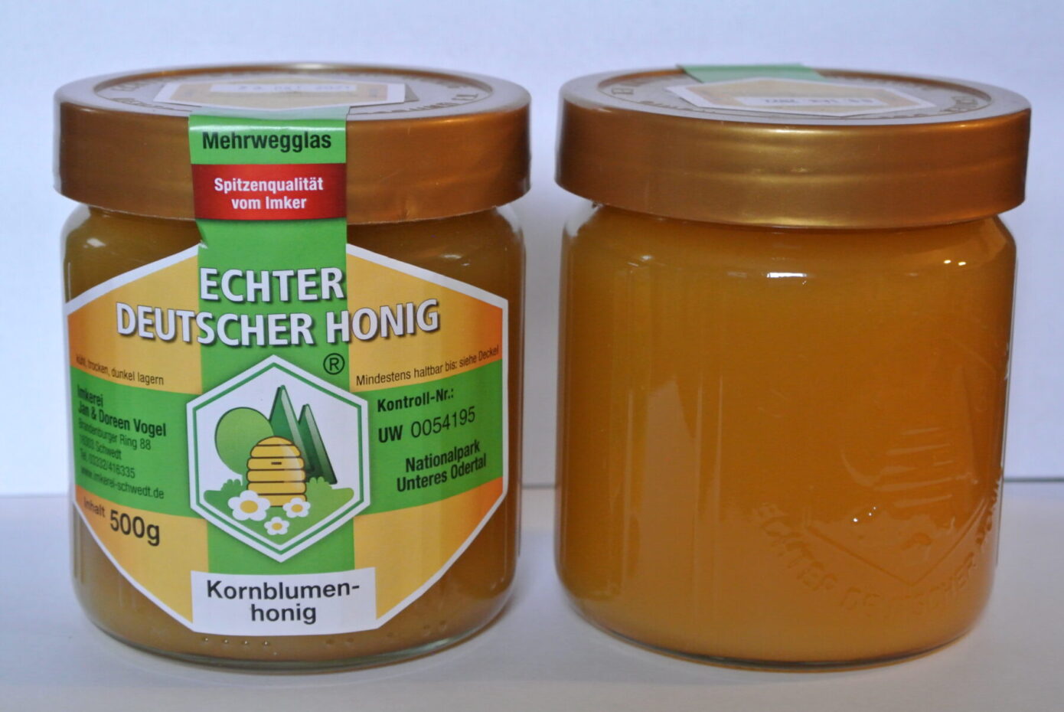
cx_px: 532
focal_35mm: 81
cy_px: 356
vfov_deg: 16.9
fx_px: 2396
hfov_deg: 25.0
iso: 800
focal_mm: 30
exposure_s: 1/10
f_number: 5.6
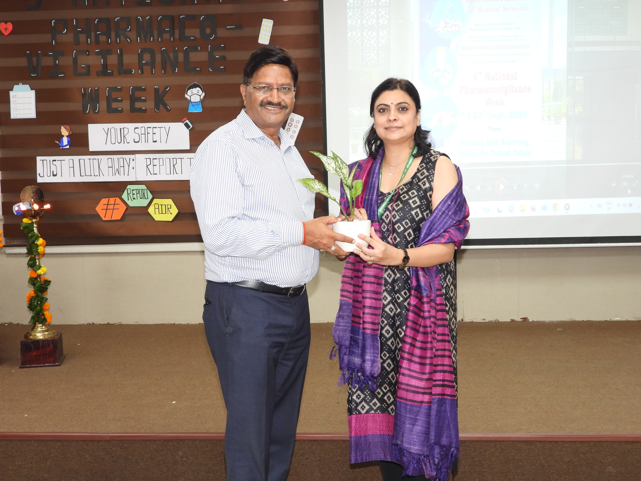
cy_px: 240
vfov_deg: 30.9
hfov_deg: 40.4
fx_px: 870
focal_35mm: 47
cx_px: 320
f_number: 3.2
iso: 200
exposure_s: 1/30
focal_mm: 8.5
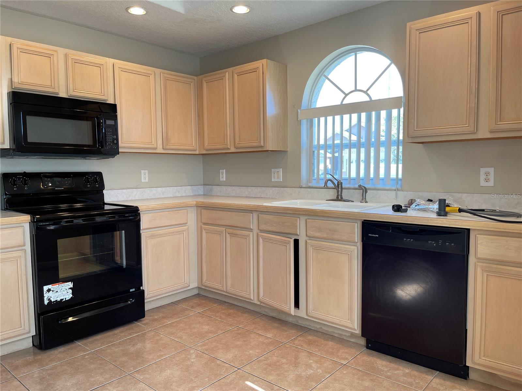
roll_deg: +0.7
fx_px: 392
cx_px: 261
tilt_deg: -5.4
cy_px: 196
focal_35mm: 26
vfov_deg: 53.1
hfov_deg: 67.3
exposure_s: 1/120
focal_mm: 5.1
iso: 50
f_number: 1.6
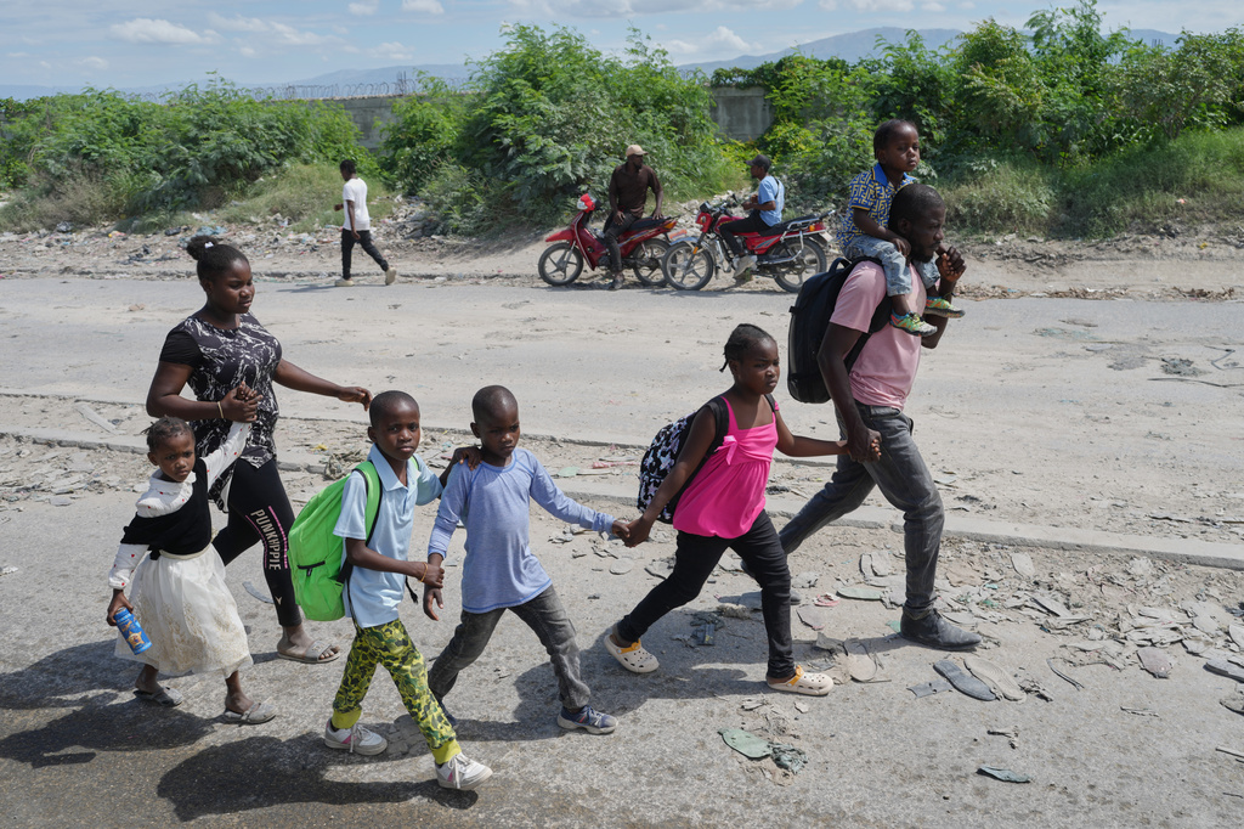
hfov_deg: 57.2
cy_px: 414
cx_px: 622
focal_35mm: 33
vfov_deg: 39.9
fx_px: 1140
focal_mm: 33
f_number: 5
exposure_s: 1/320
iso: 50
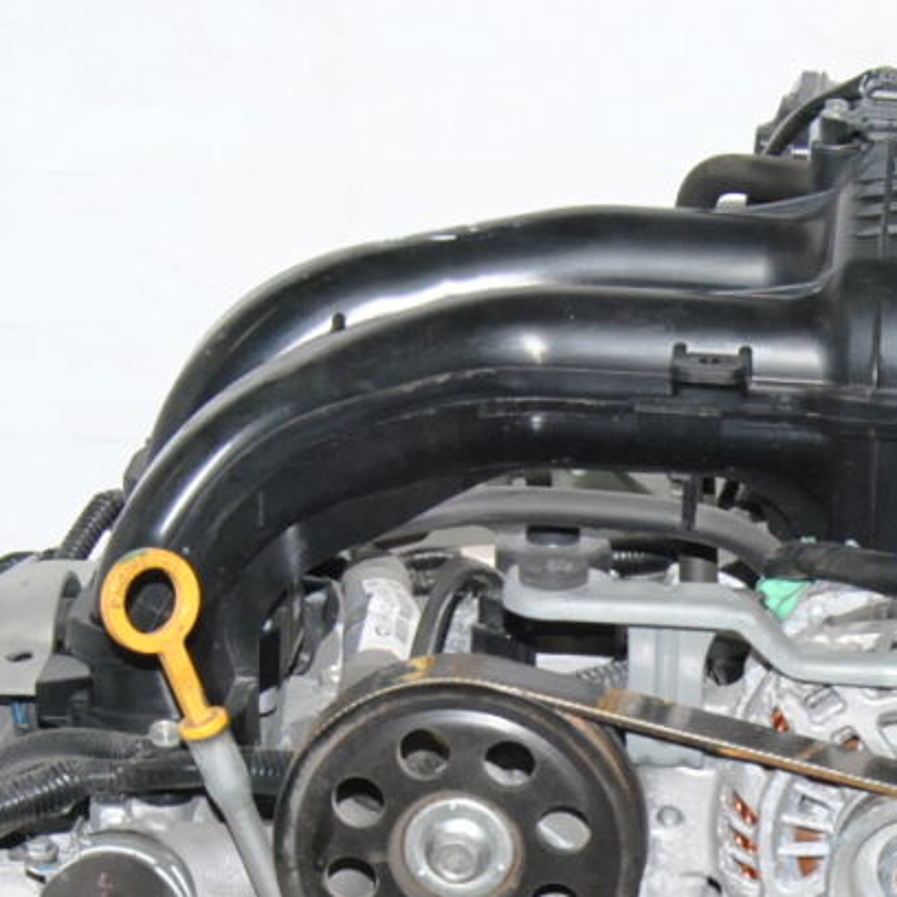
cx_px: 981
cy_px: 1109
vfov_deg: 9.1
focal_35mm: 190
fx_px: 5570
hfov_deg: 9.1
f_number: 10
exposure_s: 1/200
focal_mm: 38
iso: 800
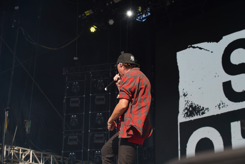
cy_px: 82
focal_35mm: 76
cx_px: 122
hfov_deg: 26.7
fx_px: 517
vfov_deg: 17.9
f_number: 6.3
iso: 100
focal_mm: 76
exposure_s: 1/320
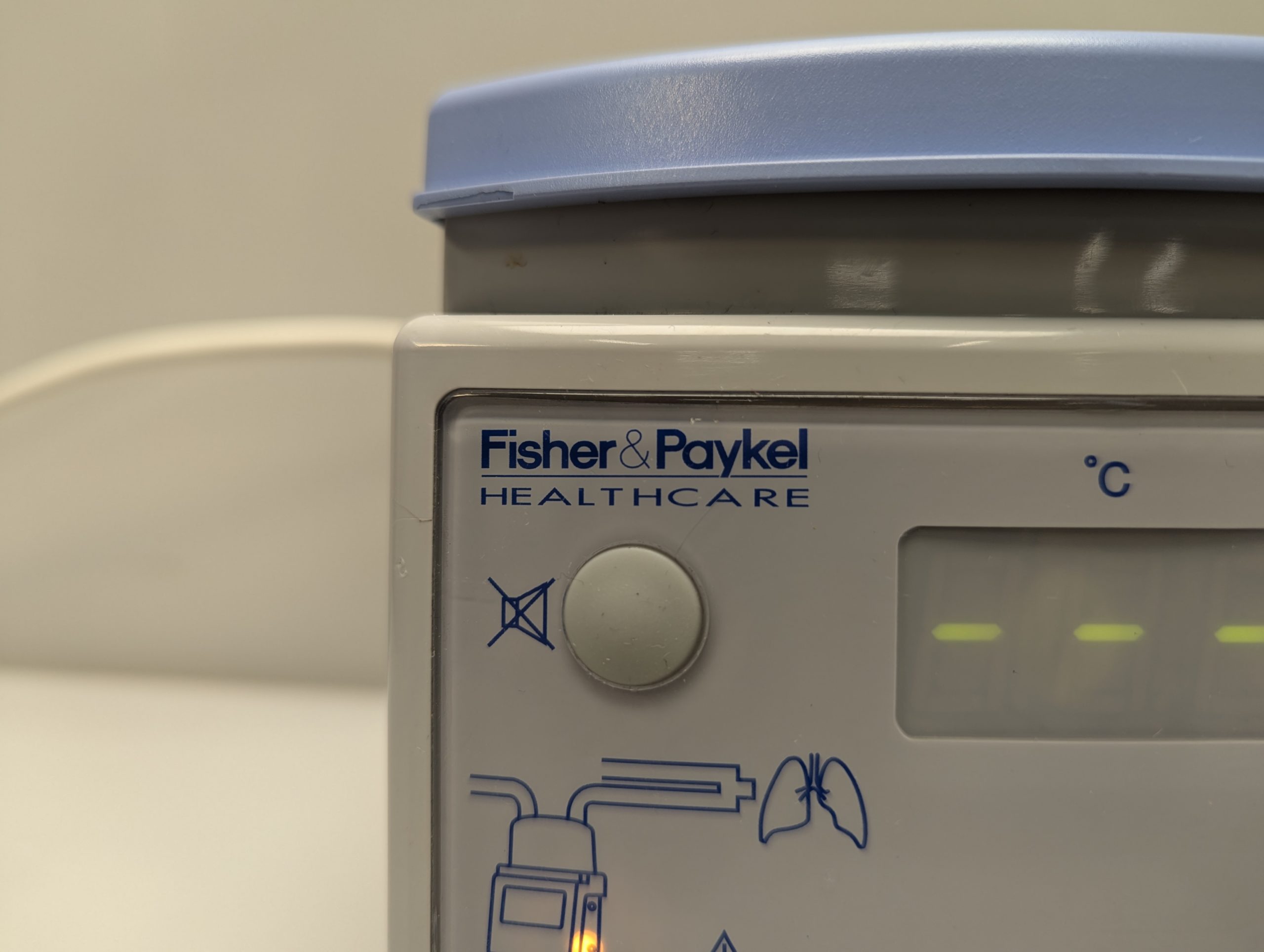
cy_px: 476
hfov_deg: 71.5
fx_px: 878
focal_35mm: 24
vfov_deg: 56.9
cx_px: 632
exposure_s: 1/50
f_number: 1.85
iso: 49
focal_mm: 6.81
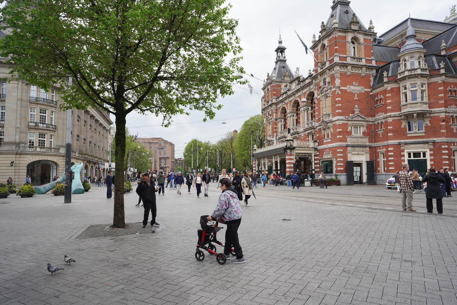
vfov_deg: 53.1
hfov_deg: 73.7
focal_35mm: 24
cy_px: 152
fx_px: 305
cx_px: 228
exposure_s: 1/100
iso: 100
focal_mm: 24
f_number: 8
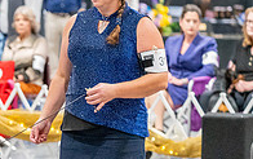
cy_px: 109
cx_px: -68
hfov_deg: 7.2
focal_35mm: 289
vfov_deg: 4.6
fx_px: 1995
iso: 6400
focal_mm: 96
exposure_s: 1/250
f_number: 2.8
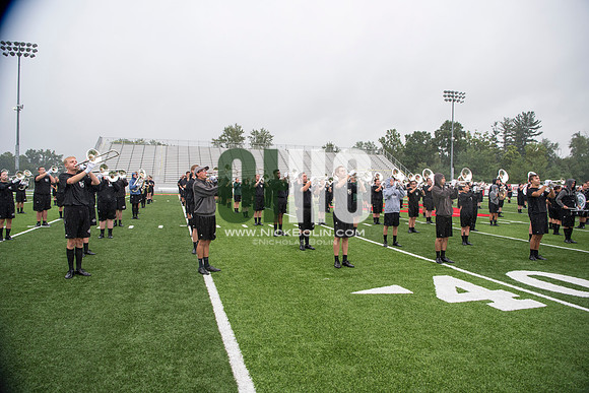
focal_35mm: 24
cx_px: 294
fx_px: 393
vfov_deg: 53.2
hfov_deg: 73.7
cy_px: 196
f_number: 4
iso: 400
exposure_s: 1/800
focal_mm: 24
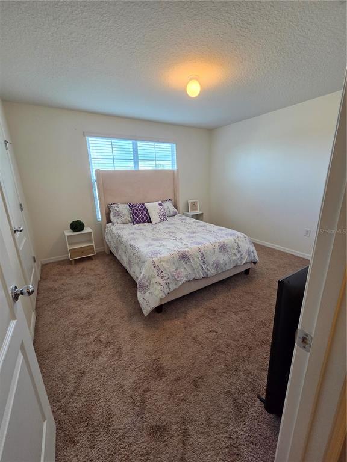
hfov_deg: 89.9
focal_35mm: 13
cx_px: 174
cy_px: 231
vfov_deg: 106.2
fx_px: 174
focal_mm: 2.2
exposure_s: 1/120
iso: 250
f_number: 2.2
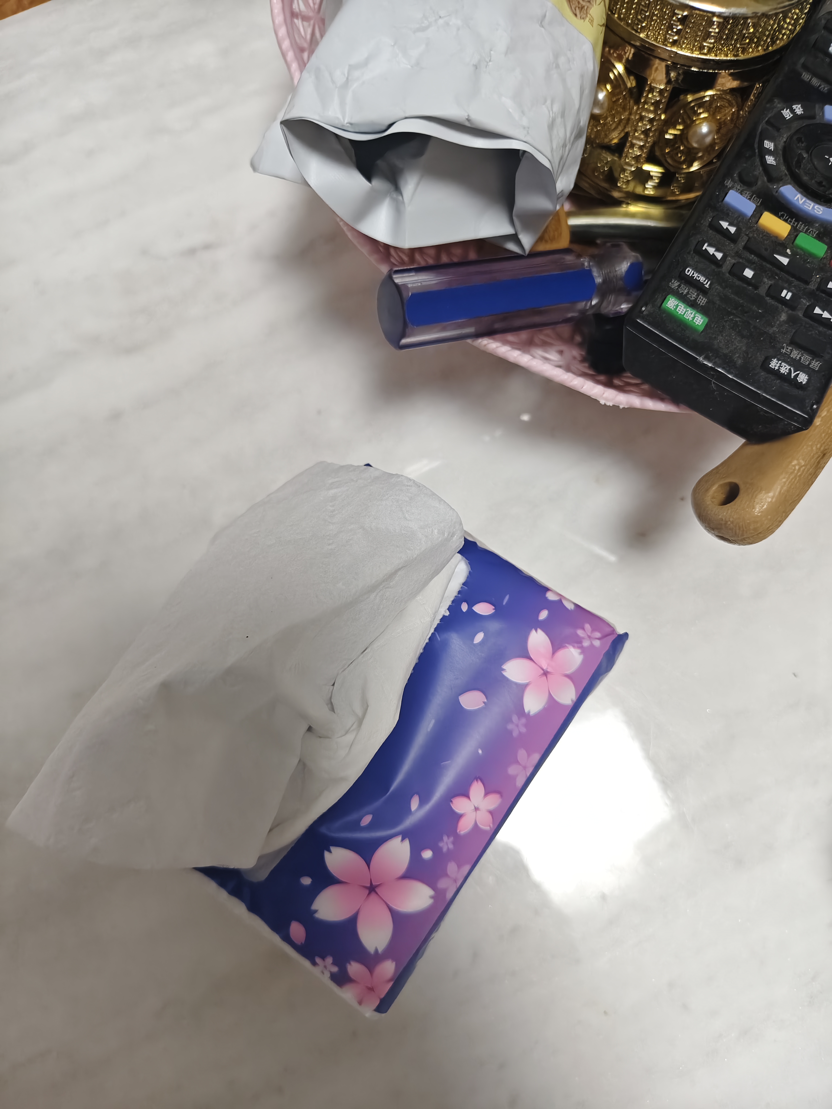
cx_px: 416
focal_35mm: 23
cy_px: 554
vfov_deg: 73.9
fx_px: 737
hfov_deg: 58.9
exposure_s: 1/250
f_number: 1.88
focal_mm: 5.56
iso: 2810
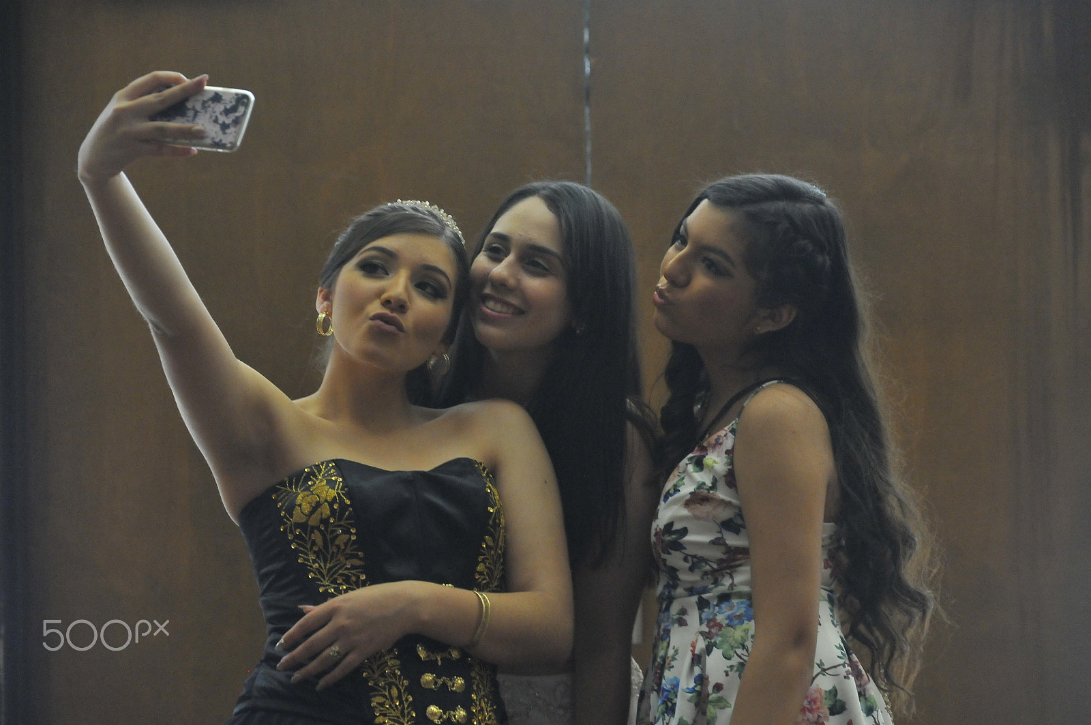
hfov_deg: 15.2
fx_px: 4087
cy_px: 362
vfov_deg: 10.1
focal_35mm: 135
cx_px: 546
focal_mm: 90
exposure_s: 1/100
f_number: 3.5
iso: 1250
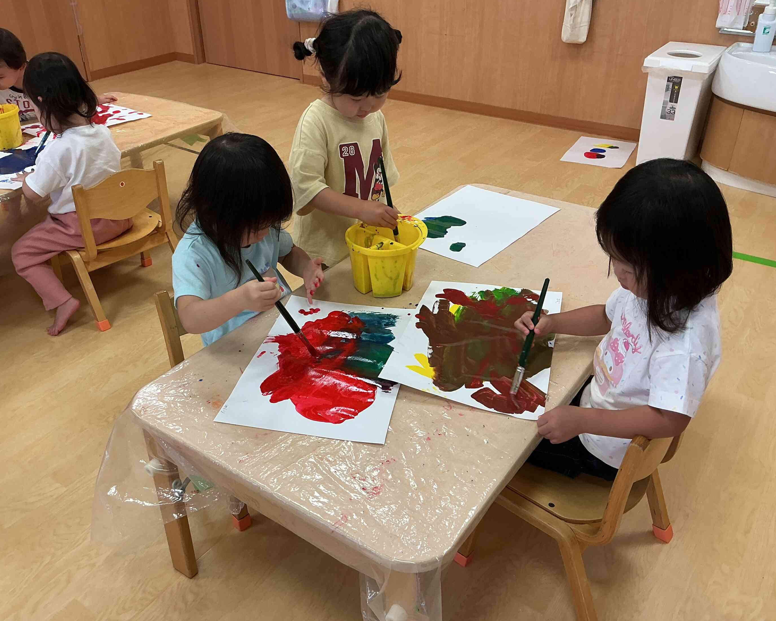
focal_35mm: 31
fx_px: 712
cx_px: 370
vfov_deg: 47.1
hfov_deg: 57.2
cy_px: 307
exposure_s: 1/120
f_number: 1.8
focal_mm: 3
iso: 50
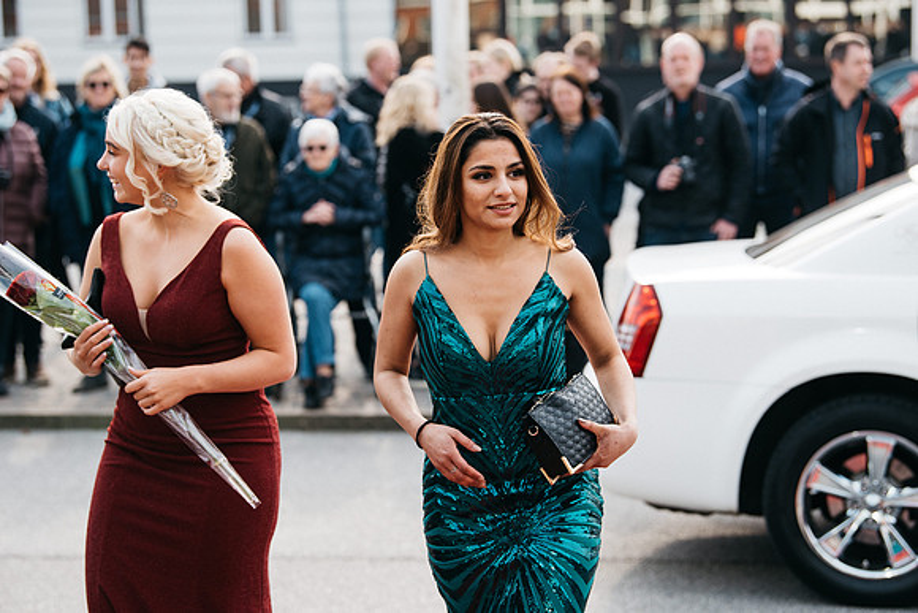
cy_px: 306
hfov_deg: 20.4
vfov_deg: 13.7
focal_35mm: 100
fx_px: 2550
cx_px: 459
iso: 140
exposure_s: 1/400
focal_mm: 100
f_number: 4
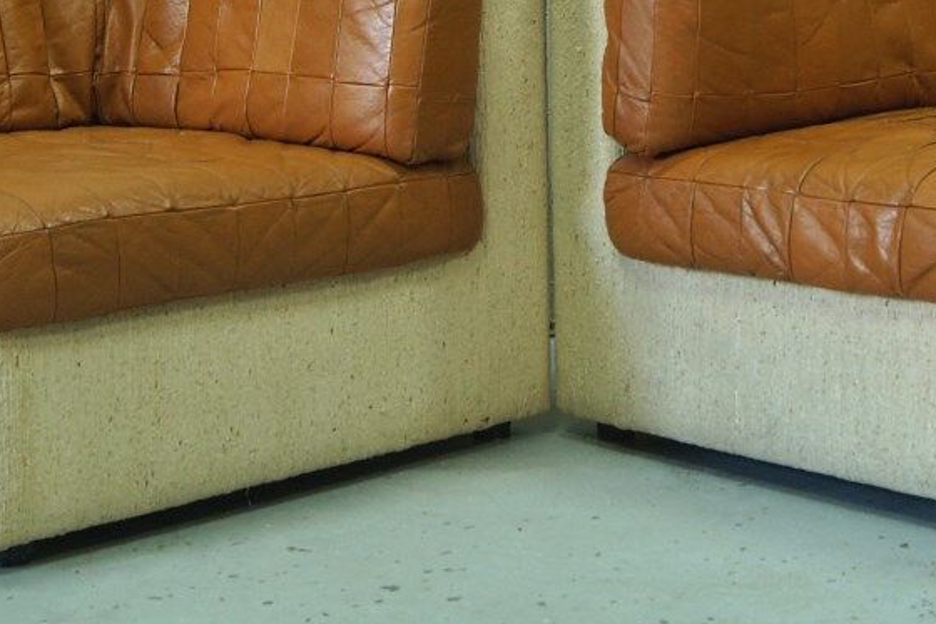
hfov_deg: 23.4
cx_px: 530
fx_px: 2261
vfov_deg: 15.4
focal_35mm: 87
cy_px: -17
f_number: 7.1
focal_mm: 26
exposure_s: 1/10
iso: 400
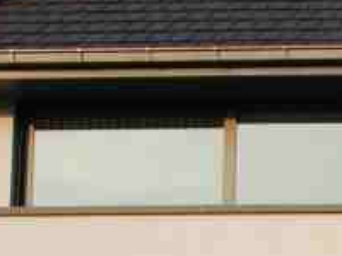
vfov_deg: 7.8
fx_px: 1828
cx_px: 693
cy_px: 411
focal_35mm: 185
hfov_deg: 9.9
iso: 100
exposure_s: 1/125
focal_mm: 20
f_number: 5.6
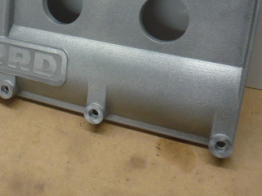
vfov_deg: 29.3
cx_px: 66
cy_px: 29
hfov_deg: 38.7
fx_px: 363
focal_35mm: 48
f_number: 3.3
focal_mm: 4.3
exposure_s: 1/60
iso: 160
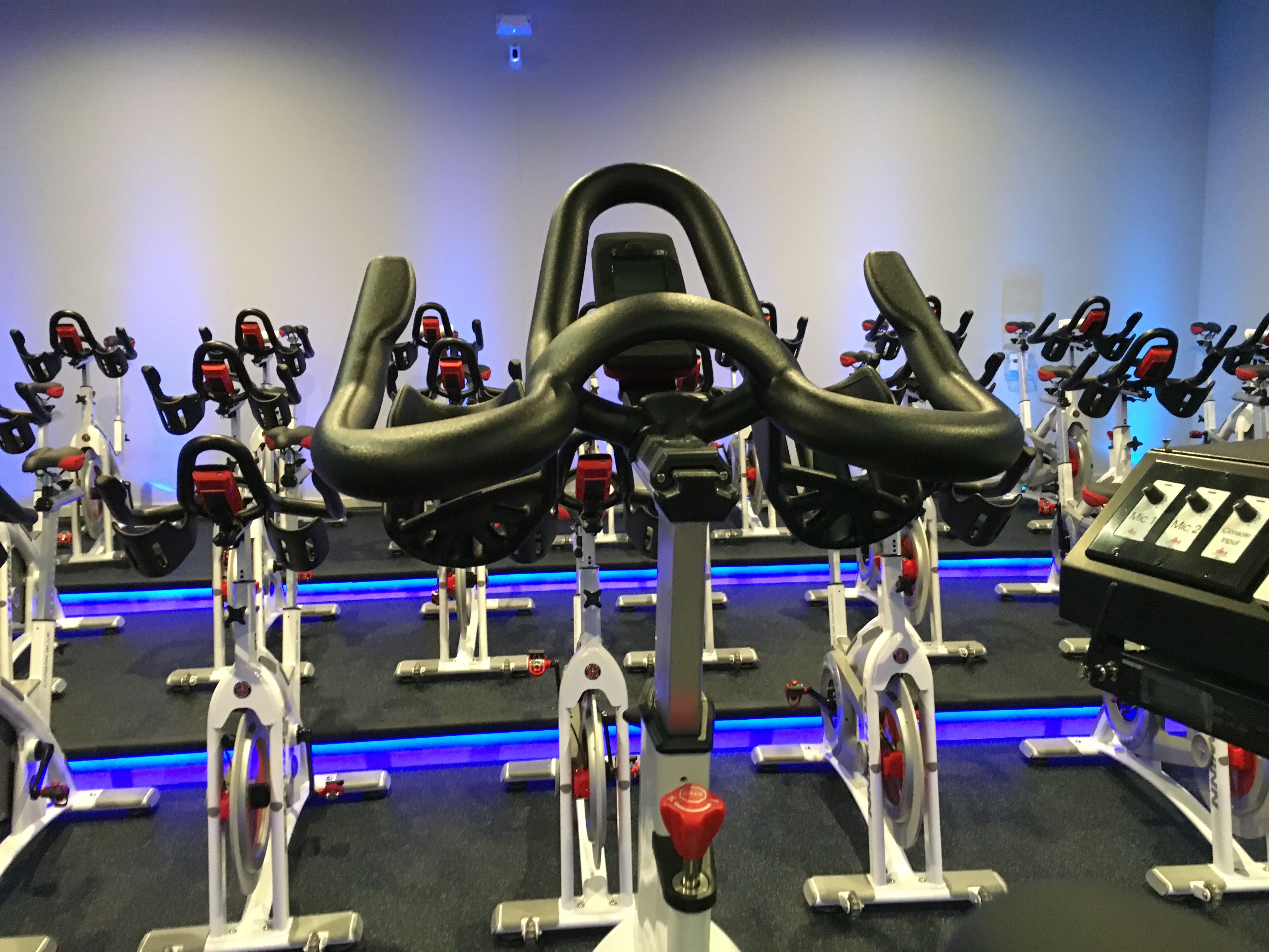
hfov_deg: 61.7
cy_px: 476
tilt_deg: -9.7
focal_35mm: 29
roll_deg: +0.0
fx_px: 1063
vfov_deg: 48.2
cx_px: 634
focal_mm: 4.15
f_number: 2.2
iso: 320
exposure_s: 1/15
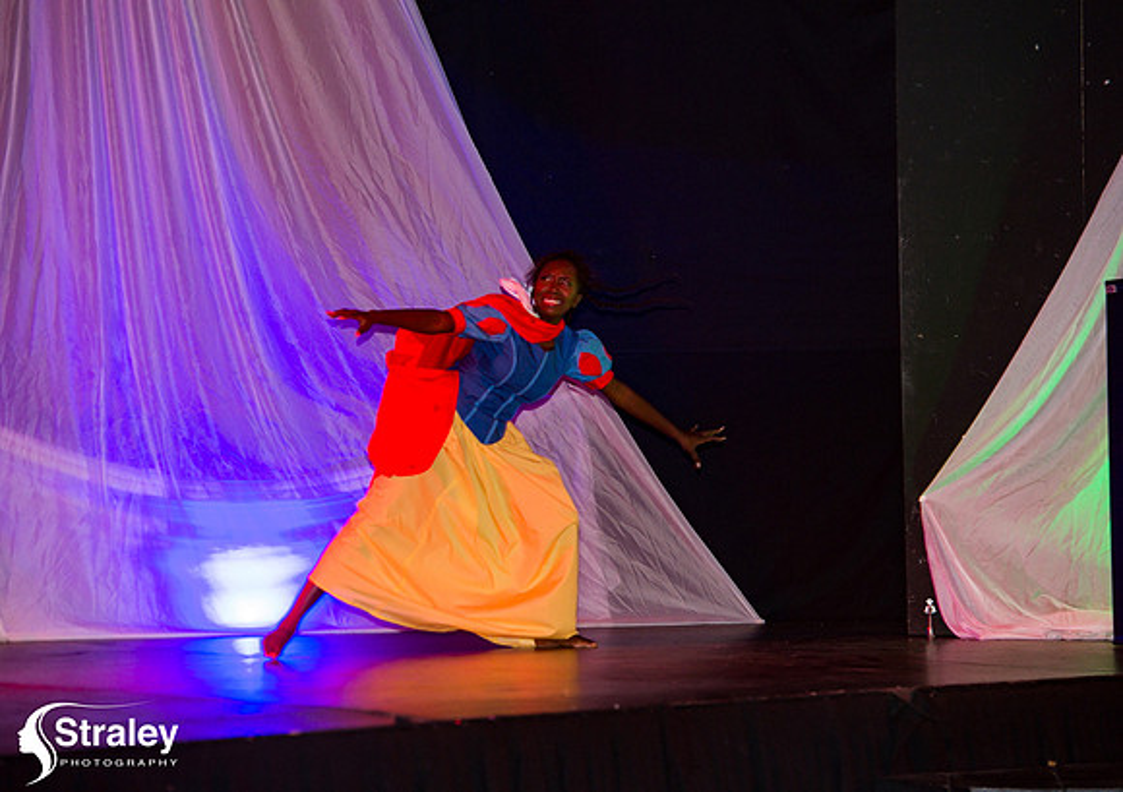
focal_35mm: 140
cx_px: 528
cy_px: 396
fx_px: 4459
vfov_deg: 10.1
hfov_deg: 14.4
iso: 3200
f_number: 5
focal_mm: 135
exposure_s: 1/160
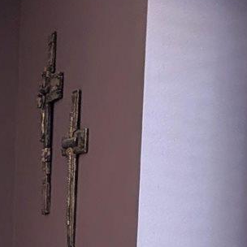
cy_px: 444
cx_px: -266
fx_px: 1300
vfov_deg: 10.2
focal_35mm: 161
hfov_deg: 10.0
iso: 16
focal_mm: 6.9
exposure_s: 1/80.2
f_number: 1.68
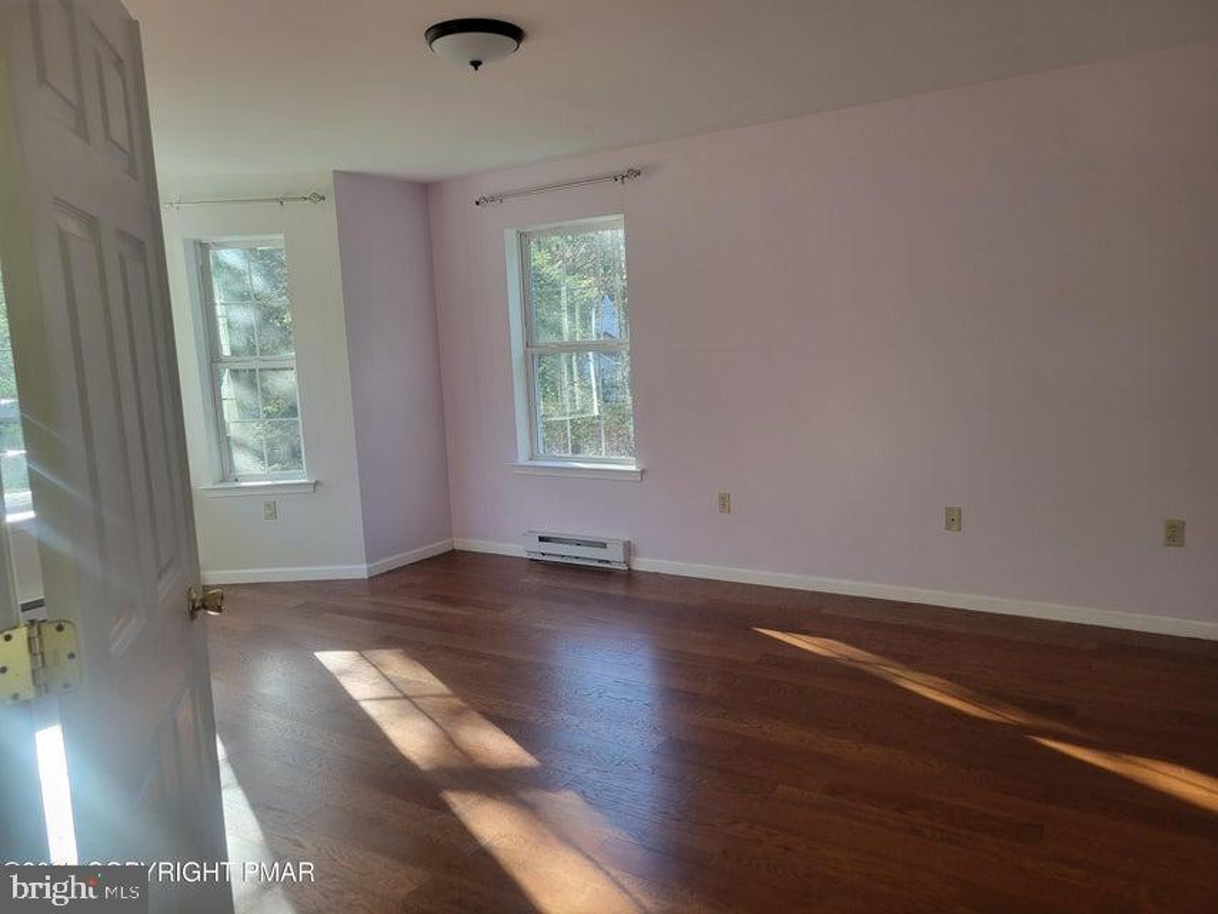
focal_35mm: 26
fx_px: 915
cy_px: 457
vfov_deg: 53.1
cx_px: 609
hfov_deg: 67.3
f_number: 1.8
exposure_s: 1/120
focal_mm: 5.4
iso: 100
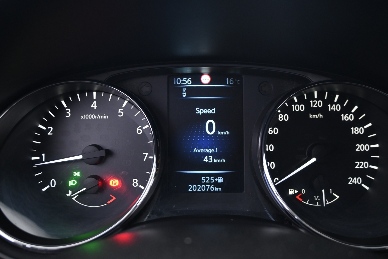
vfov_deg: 41.7
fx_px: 339
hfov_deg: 59.5
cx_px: 194
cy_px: 130
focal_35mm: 32
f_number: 4
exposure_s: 1/2.5
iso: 1000
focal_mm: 21
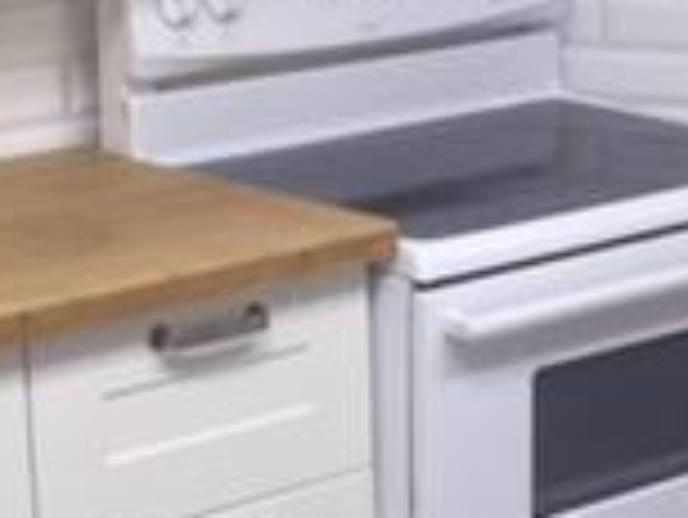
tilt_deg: -15.1
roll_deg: +1.6
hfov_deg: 16.2
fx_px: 2407
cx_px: 229
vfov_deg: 12.3
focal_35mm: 121
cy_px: 257
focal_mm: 4.15
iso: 50
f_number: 2.2
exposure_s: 1/30
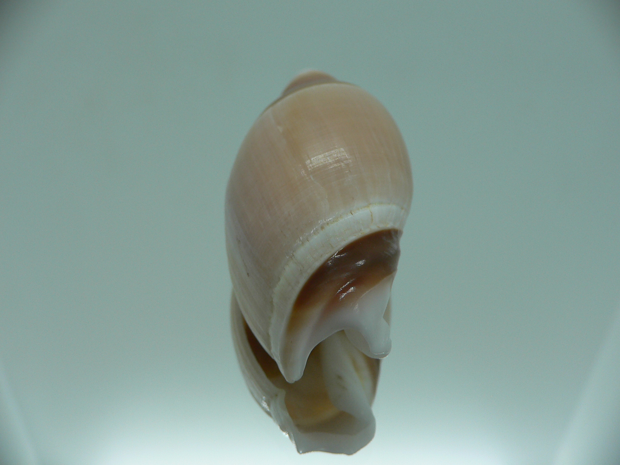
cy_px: 232
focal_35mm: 35
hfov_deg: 52.6
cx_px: 310
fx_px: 627
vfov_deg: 40.7
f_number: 2.8
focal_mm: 4.6
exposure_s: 1/60
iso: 80
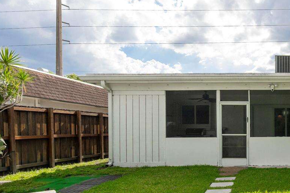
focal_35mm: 34
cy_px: 131
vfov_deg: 38.3
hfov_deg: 47.5
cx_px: 282
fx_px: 274
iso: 640
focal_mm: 11
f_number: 6.3
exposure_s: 1/1250
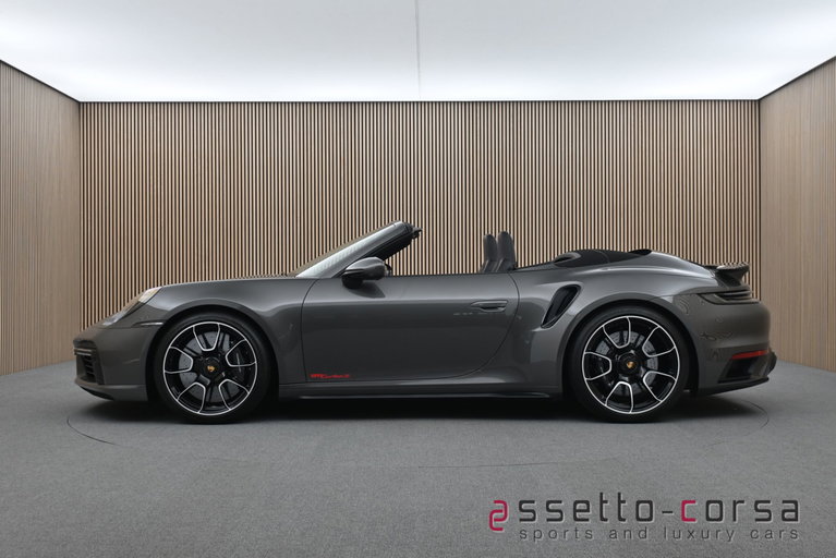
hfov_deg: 48.7
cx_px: 418
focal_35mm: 40
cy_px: 279
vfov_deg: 33.6
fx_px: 923
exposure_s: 1/40
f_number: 4.5
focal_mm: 26.5
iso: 450
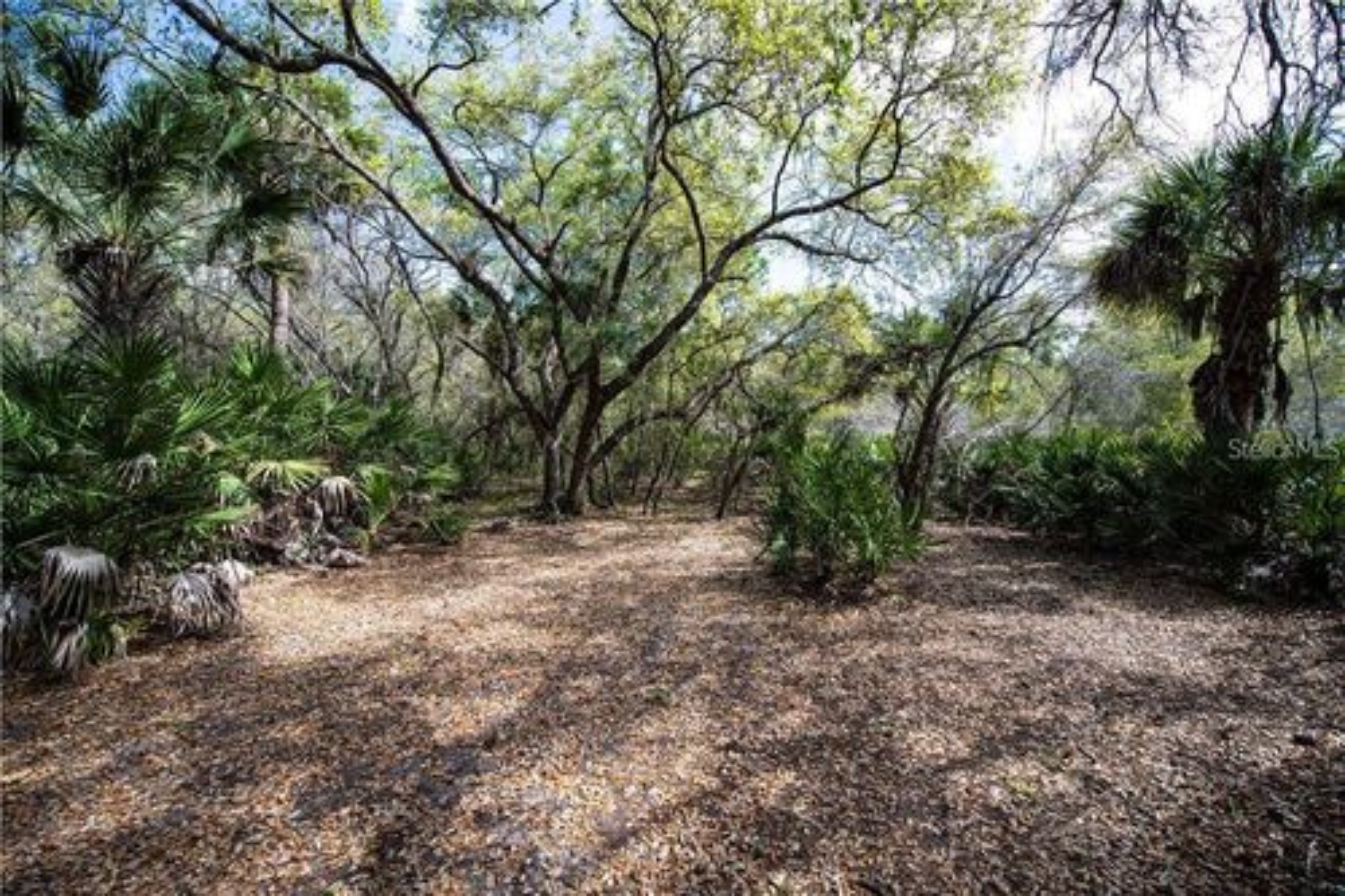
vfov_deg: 77.3
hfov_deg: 100.4
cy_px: 448
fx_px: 560
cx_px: 672
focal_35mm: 15
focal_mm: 15
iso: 80
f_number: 4.5
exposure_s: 1/320
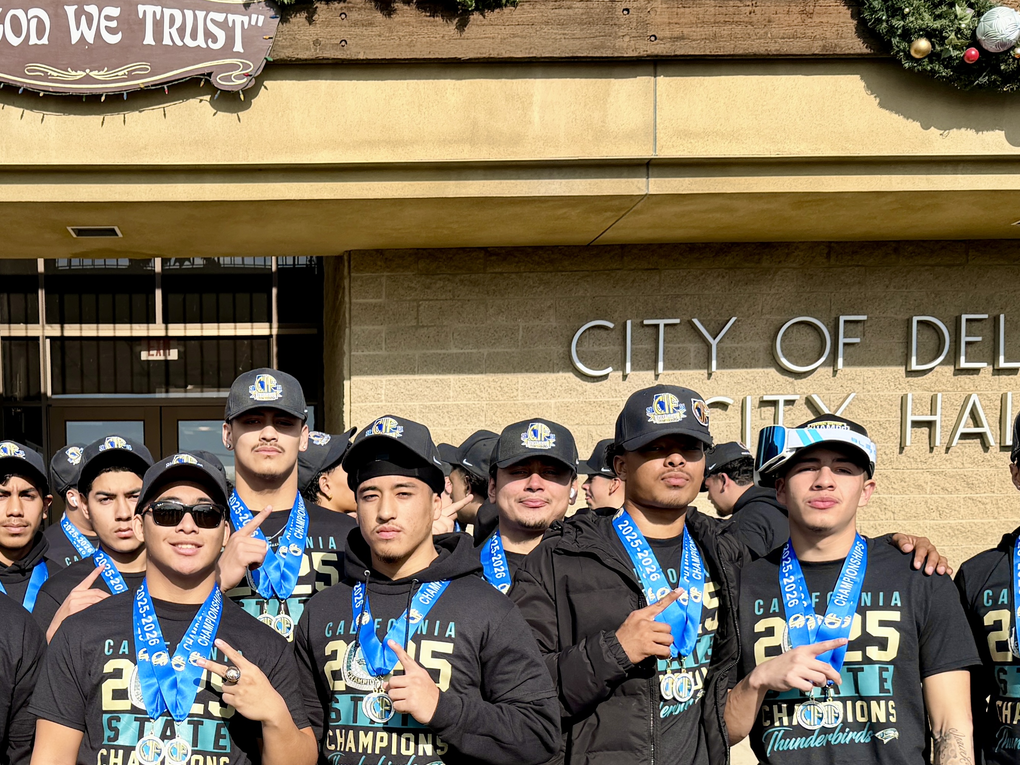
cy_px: 720
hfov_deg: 38.7
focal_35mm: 48
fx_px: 1414
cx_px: 262
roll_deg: +1.0
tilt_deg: -4.8
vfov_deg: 28.8
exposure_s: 1/2801
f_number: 1.78
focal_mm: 6.76
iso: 80
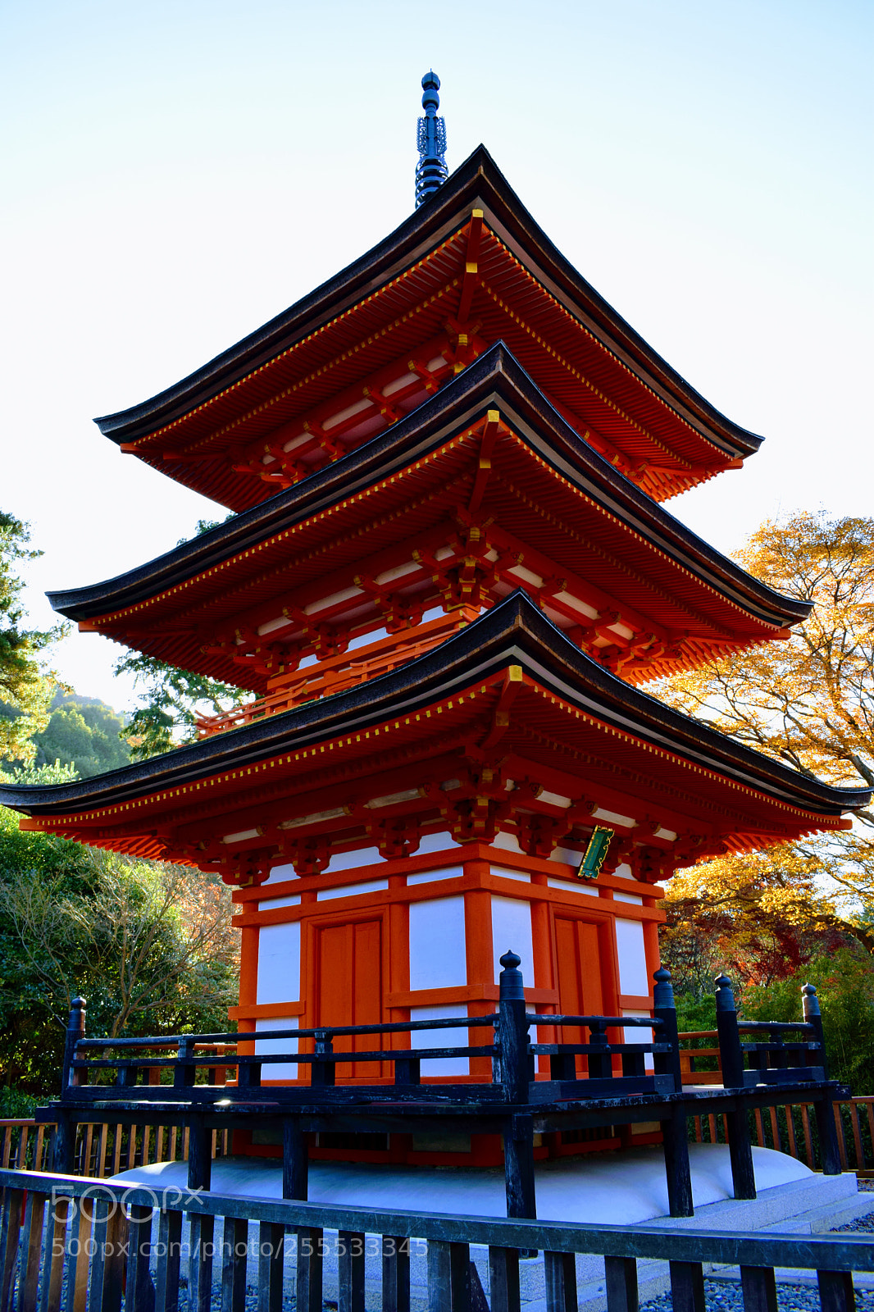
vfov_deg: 67.4
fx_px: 984
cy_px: 656
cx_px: 437
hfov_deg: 47.9
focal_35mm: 27
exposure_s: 1/200
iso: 400
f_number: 7.1
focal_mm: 18
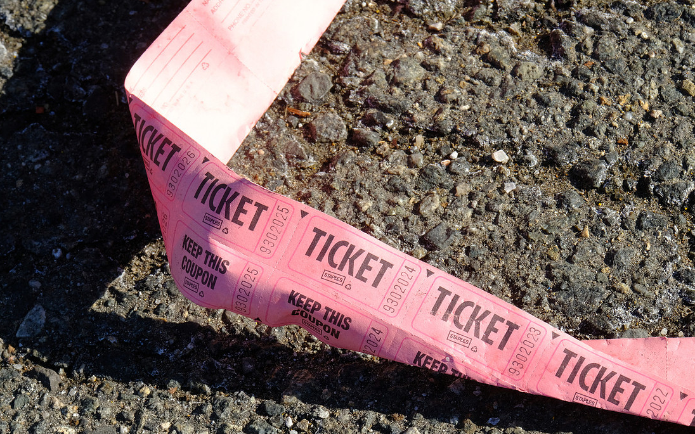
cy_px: 228
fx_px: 3371
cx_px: 347
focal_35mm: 178
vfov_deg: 7.4
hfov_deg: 11.8
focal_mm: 115.9
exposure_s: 1/75
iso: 200
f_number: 16
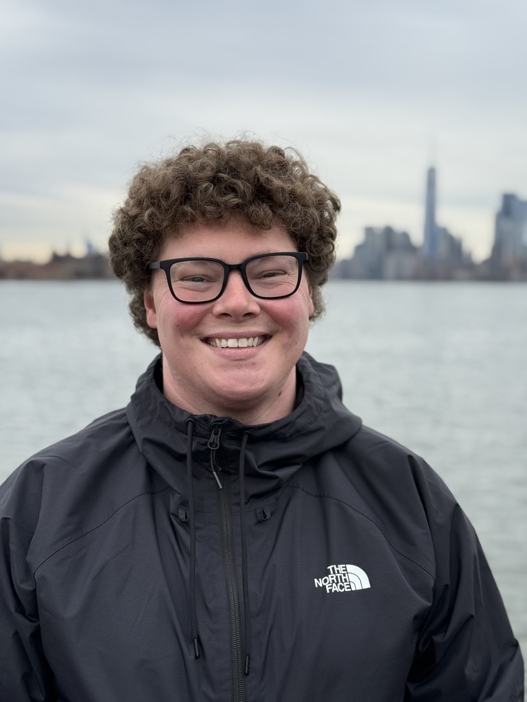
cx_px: 264
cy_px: 351
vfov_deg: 39.7
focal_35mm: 48
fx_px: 974
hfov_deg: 30.3
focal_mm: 6.76
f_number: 1.78
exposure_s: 1/1242
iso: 80
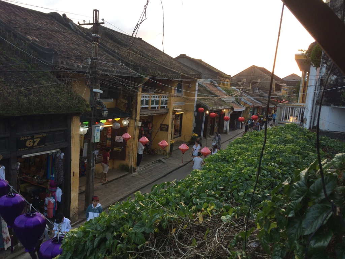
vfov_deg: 48.2
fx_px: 289
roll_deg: -4.0
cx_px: 172
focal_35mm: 29
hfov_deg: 61.7
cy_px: 130
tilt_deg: -7.4
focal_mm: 4.15
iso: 32
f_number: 2.2
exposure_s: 1/109
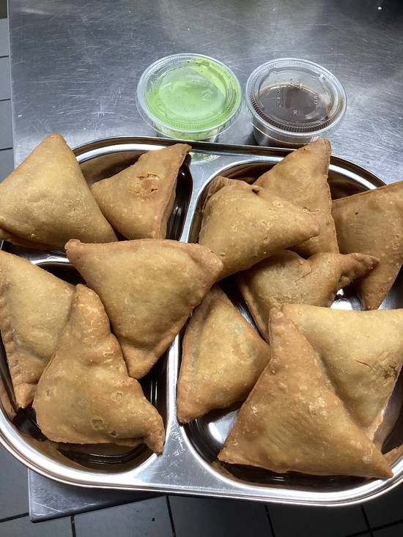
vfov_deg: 58.3
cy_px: 268
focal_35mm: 31
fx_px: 481
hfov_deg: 45.5
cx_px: 202
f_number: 2.4
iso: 125
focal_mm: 3.3
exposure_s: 1/60
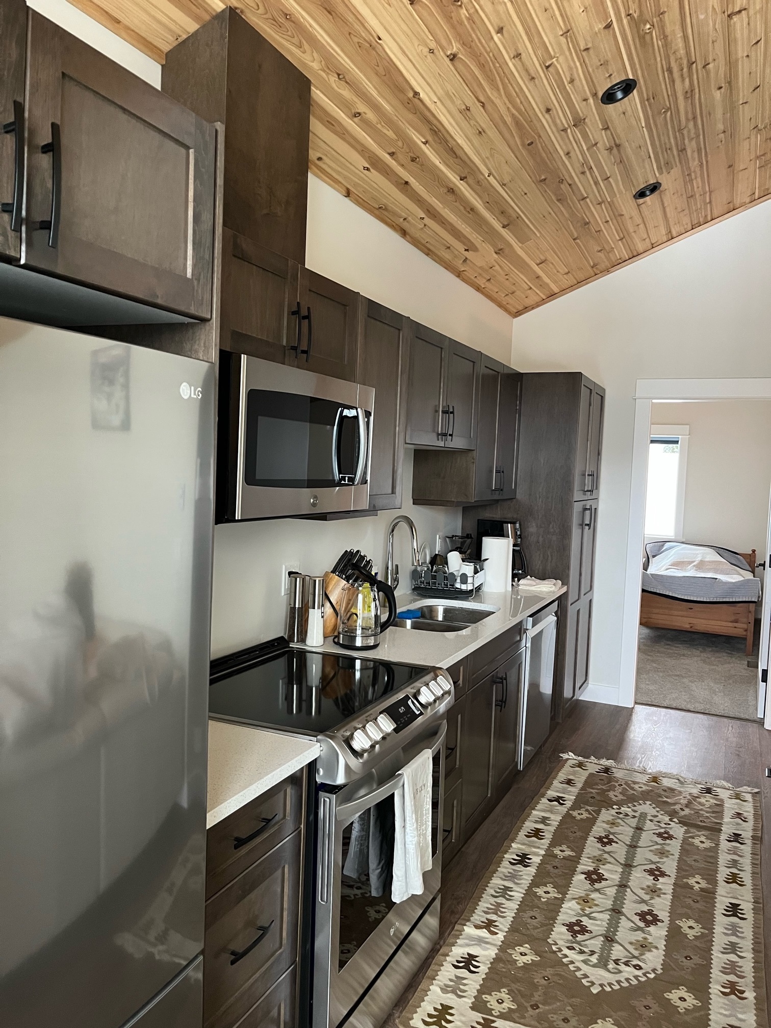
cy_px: 514
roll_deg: -1.8
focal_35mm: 26
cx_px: 386
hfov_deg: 53.1
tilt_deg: -3.8
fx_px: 772
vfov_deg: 67.3
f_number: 1.6
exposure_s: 1/60
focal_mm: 5.1
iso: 400
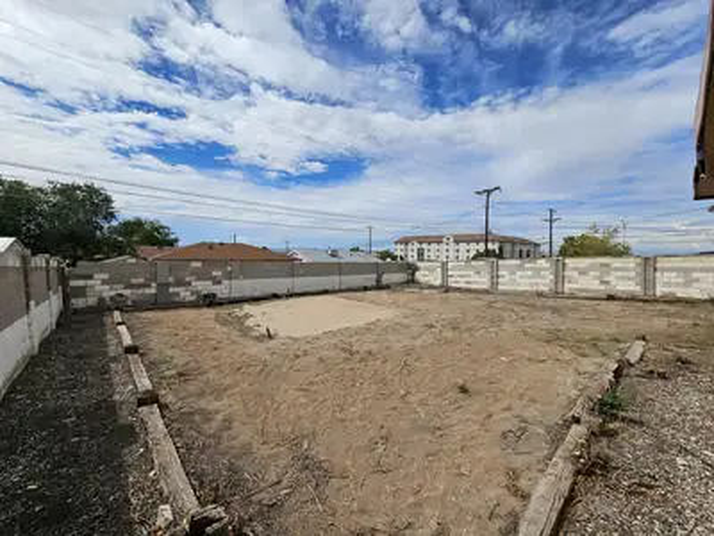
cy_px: 268
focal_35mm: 13
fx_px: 268
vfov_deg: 89.9
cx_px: 357
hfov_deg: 106.2
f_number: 2.2
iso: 50
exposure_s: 1/5034
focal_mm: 2.2
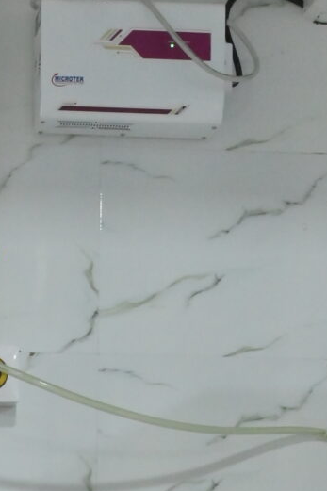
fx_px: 2209
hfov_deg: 8.4
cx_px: 58
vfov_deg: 11.9
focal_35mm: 162
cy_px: 811
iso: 2500
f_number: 8
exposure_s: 1/125
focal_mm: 33
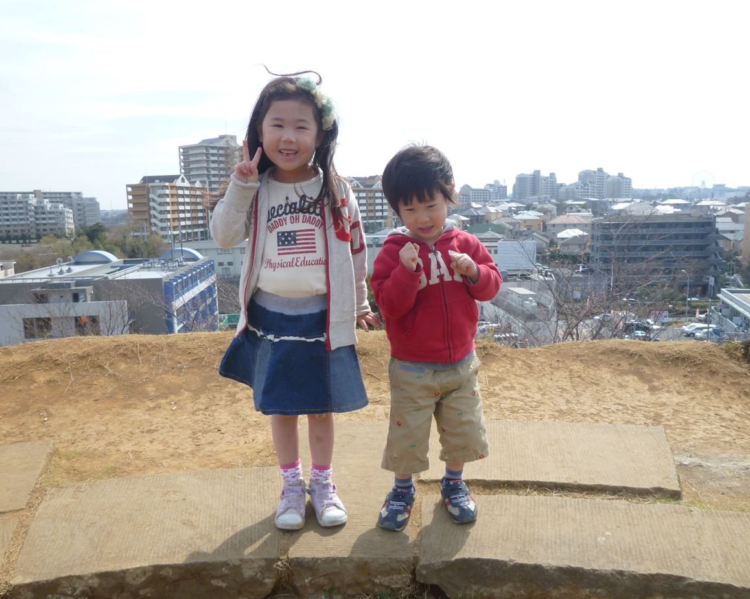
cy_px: 304
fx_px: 599
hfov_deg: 64.1
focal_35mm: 27
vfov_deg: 53.2
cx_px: 364
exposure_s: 1/400
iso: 80
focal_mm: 4.5
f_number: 4
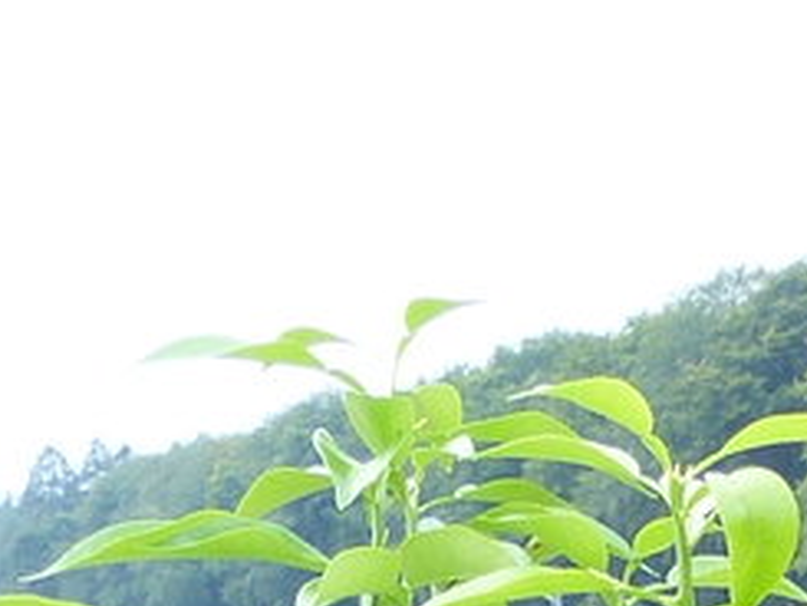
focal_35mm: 196
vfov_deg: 6.8
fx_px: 4572
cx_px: 619
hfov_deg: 10.1
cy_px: 1861
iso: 100
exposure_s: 1/200
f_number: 4
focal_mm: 5.5
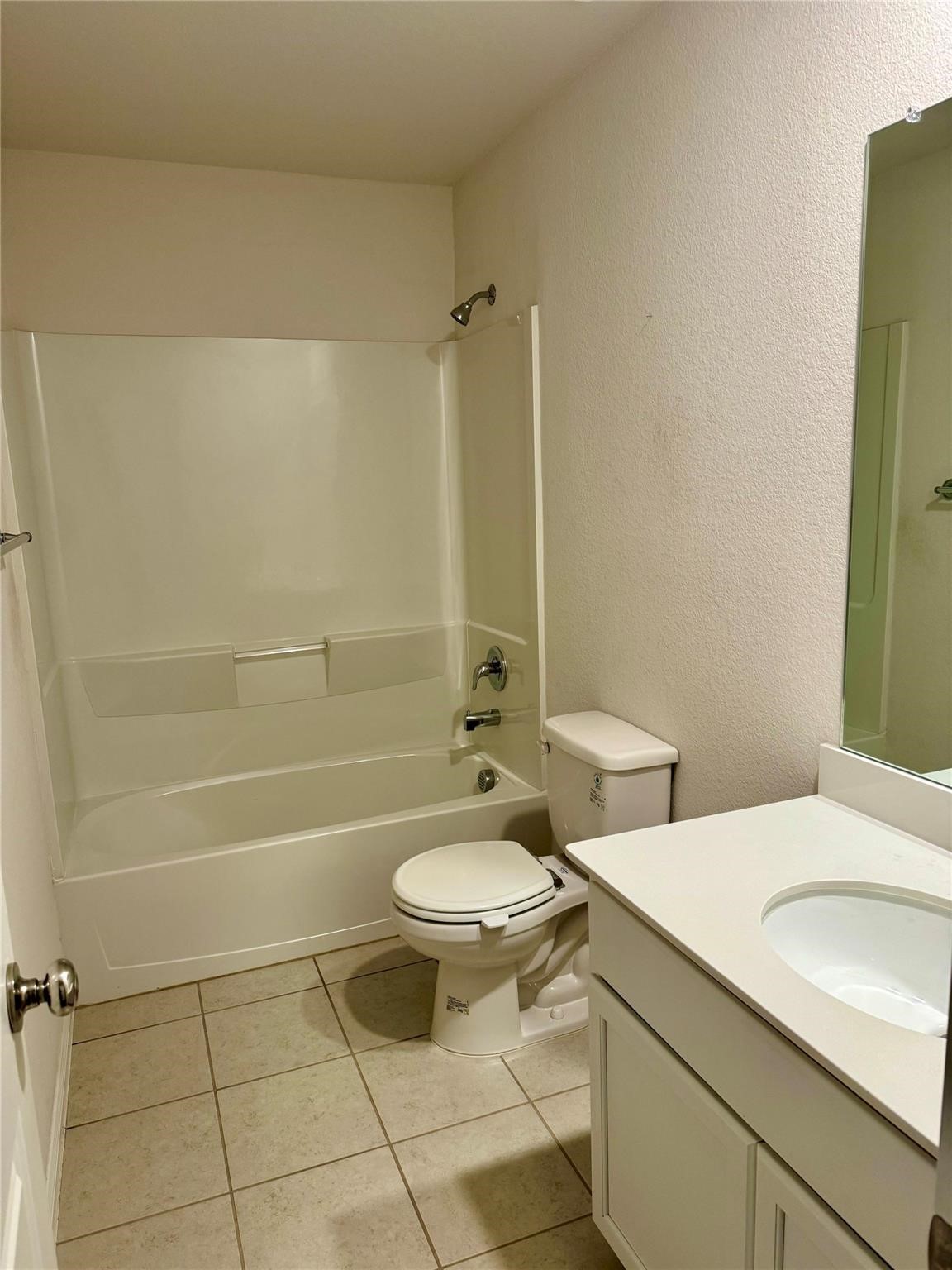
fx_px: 880
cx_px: 476
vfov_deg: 71.6
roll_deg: +1.8
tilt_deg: -11.2
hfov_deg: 56.8
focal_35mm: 24
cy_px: 635
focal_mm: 6.86
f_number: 1.78
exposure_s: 1/60
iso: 160
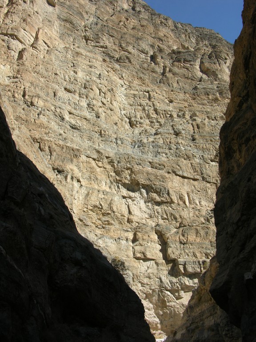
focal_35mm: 35
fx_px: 345
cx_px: 128
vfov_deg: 52.6
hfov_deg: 40.7
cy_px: 171
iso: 50
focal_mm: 8.9
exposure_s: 1/188
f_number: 6.3
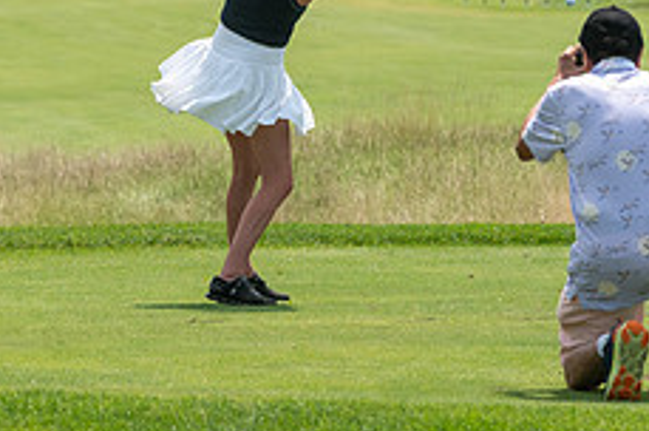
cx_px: 129
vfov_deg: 2.9
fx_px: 8461
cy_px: -100
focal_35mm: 470
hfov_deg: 4.4
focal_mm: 155
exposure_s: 1/2500
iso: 250
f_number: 5
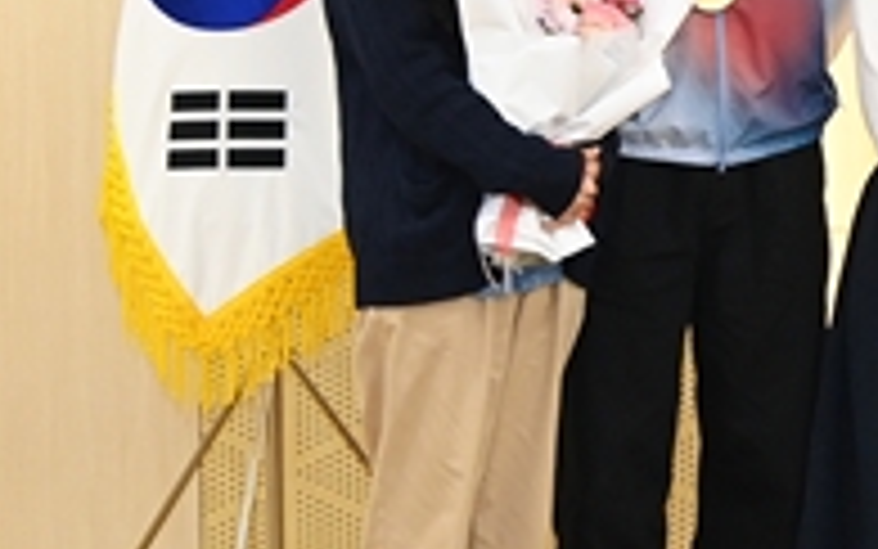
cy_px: -61
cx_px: 1535
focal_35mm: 146
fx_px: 3495
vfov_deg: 8.9
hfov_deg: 13.1
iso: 2500
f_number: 6.3
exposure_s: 1/125
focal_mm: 40
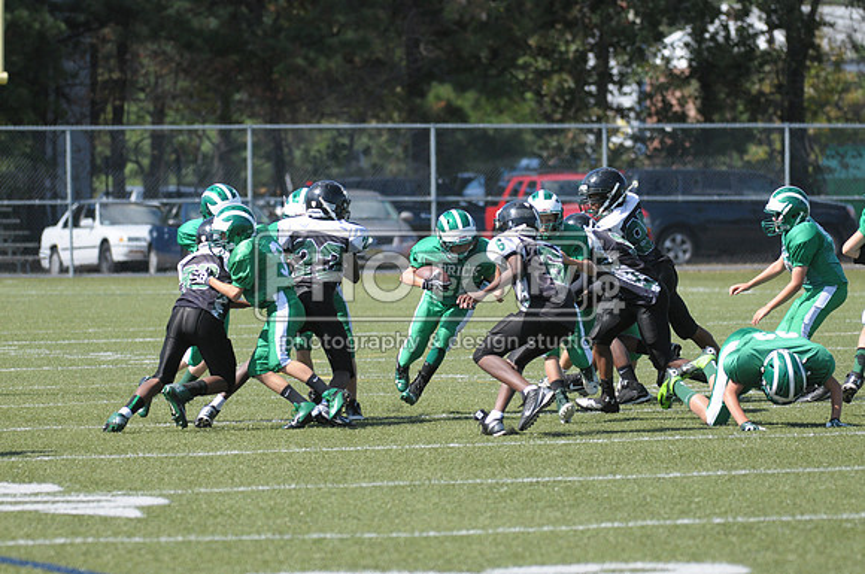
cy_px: 287
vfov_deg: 4.6
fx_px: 7198
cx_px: 432
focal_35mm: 300
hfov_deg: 6.9
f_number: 4
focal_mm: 200
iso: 640
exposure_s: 1/3200
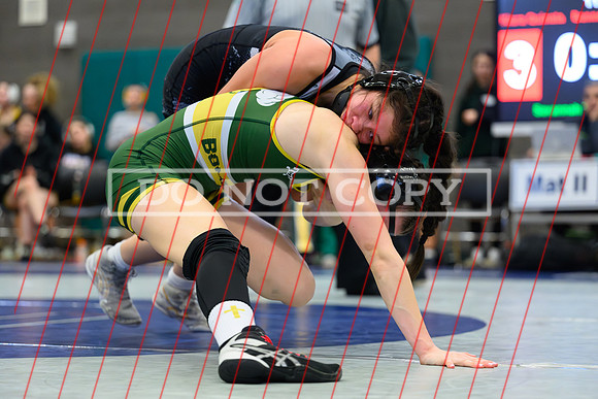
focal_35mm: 107
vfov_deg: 12.9
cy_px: 220
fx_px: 1771
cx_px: 274
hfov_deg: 19.2
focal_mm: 96
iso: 10000
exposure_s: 1/640
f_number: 2.8
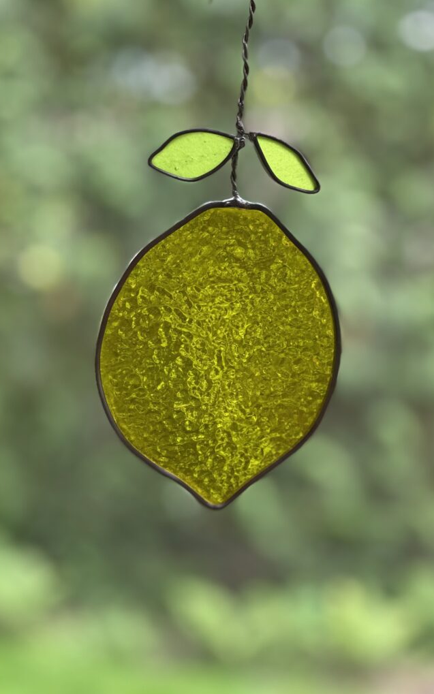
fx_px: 1552
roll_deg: -1.5
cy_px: 347
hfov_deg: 15.9
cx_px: 245
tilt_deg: -3.4
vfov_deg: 25.2
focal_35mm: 82
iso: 125
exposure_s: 1/121
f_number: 2.8
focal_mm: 9
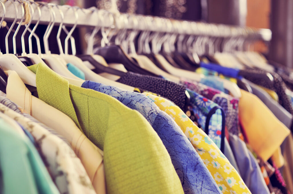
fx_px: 427
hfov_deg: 37.9
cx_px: 146
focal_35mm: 52
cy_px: 97
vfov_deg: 25.7
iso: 200
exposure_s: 1/160
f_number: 2.8
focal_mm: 35
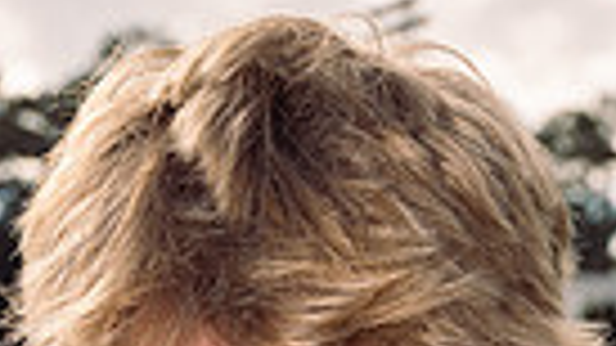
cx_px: 229
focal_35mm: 145
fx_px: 2368
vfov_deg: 7.6
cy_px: 912
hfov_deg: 14.8
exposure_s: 1/250
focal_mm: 42
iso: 100
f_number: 7.1
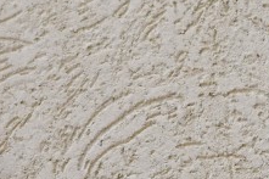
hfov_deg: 5.8
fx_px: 2628
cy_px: 212
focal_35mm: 352
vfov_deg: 3.9
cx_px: -11
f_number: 5.3
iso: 560
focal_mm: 48
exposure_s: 1/1000
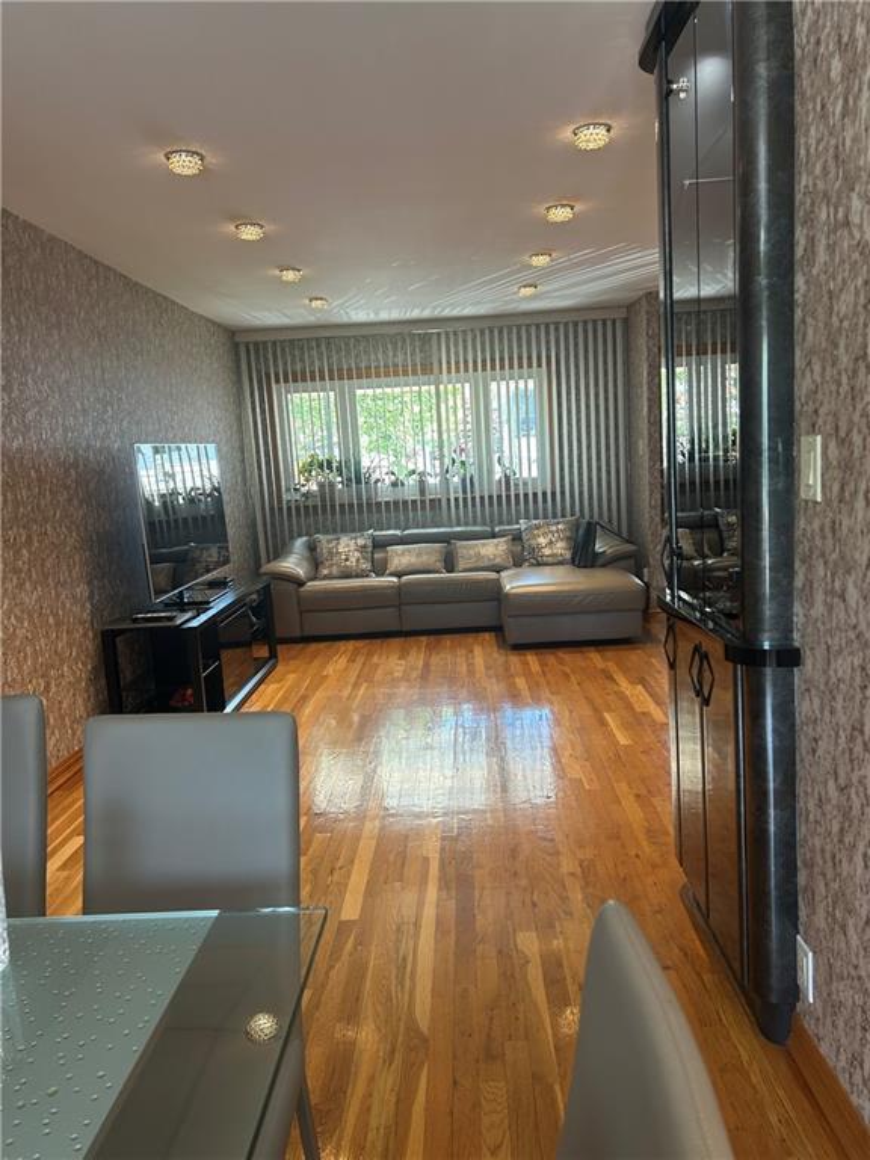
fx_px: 871
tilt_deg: -8.1
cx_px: 435
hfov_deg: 53.1
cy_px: 580
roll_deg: +3.5
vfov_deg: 67.3
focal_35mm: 26
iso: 64
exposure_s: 1/60
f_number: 1.5
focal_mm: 5.7
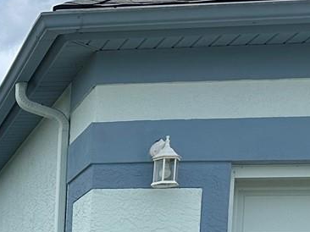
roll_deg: -1.7
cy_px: 419
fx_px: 940
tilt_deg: -3.5
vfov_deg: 12.8
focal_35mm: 105
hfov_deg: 14.6
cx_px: -357
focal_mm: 6.86
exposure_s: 1/5525
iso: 80
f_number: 1.78
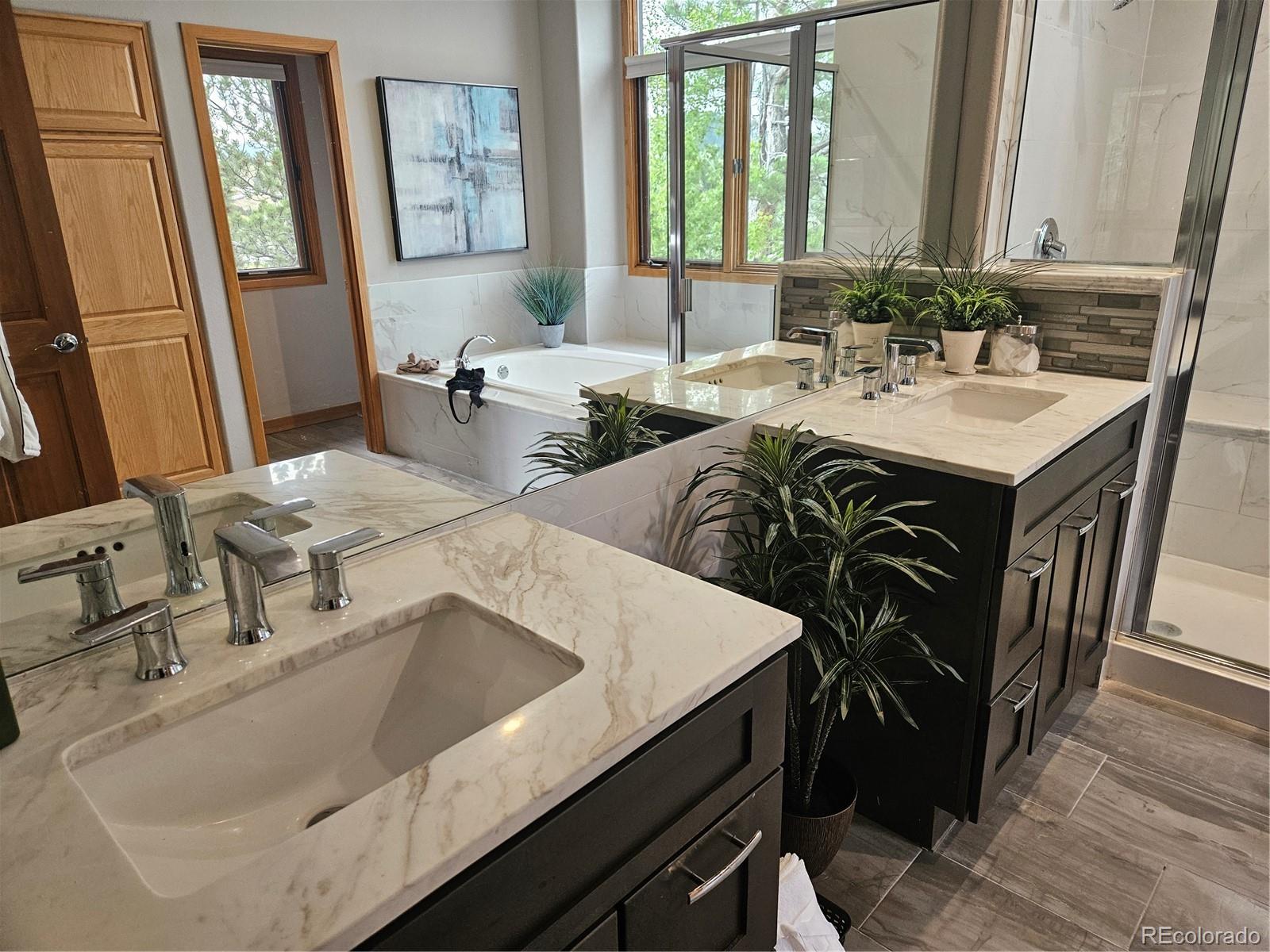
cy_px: 476
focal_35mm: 23
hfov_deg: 73.9
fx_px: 844
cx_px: 635
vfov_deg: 58.9
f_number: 1.8
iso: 320
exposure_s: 1/120
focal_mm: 5.4
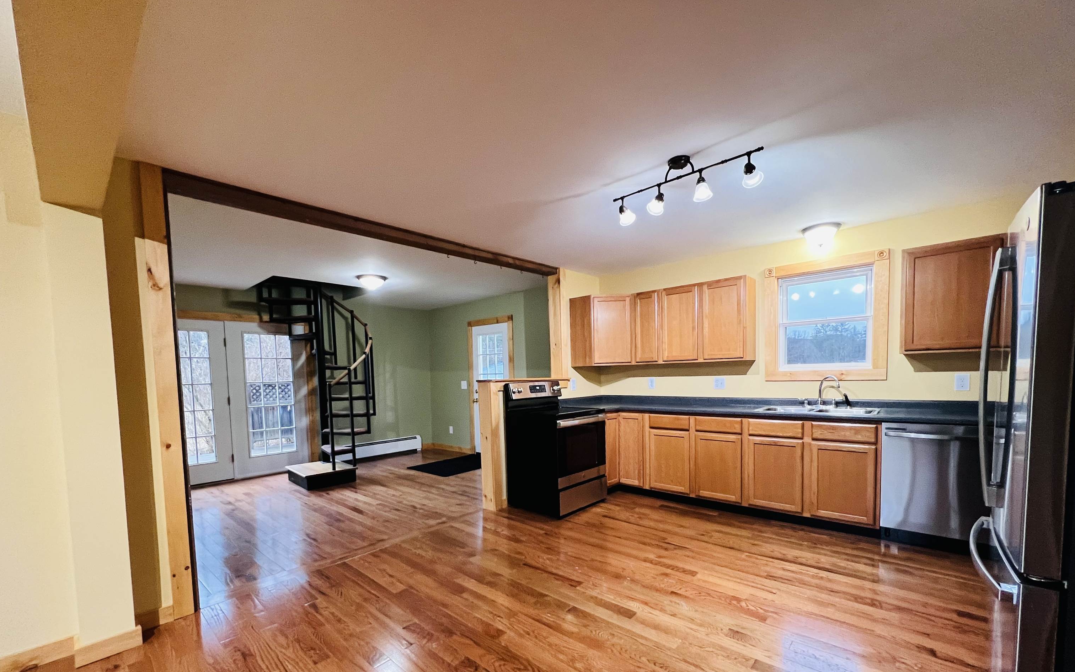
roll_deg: +0.8
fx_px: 410
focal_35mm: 14
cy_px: 402
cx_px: 540
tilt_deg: -4.4
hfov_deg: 105.3
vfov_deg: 77.8
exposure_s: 1/60
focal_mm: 1.57
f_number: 1.8
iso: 400
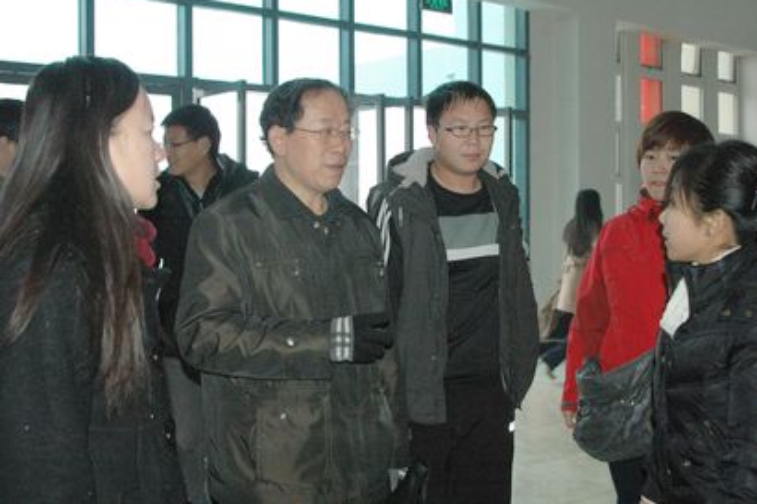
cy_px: 250
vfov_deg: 31.2
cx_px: 373
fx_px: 904
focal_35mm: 43
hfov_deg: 45.4
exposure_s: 1/60
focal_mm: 28
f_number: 5
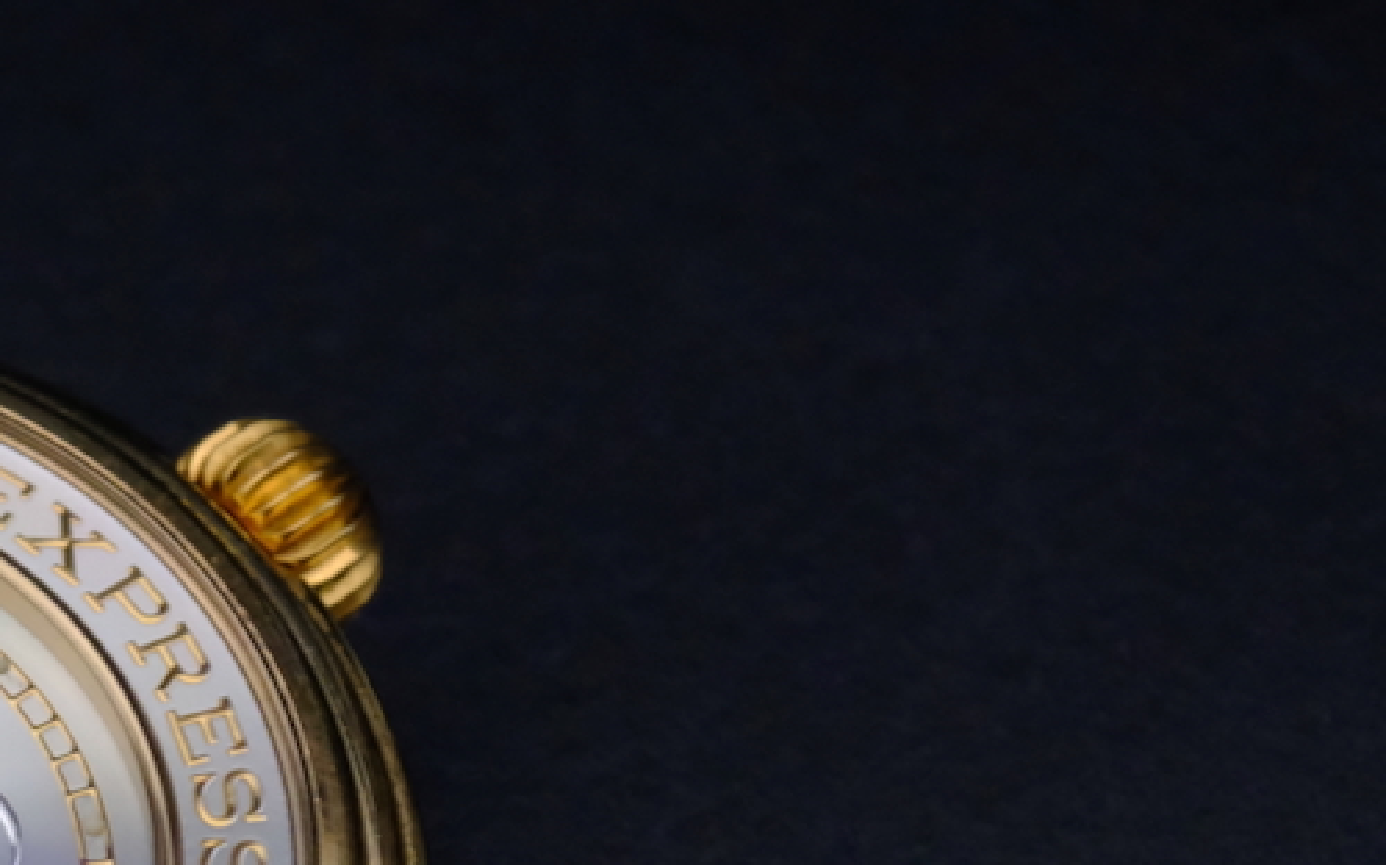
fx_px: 9515
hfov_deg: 8.3
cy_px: 983
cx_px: -103
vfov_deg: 5.2
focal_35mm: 252
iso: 5000
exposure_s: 1/3200
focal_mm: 60.7
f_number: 7.1
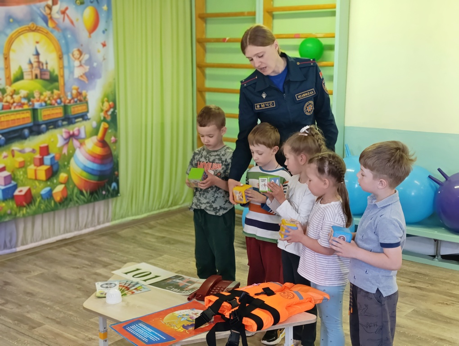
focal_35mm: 46
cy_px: 173
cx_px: 230
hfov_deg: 41.2
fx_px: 611
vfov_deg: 31.6
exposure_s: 1/60
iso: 640
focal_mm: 6.14
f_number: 1.6
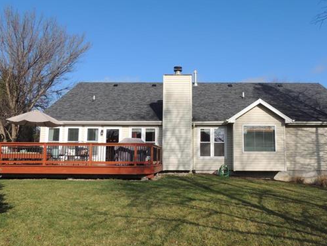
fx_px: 293
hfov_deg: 58.0
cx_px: 189
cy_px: 126
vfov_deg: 45.5
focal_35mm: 31
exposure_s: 1/1250
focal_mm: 4.3
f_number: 3.3
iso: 100
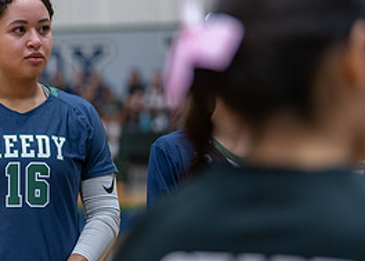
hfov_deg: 17.2
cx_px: 50
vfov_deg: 12.5
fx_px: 1193
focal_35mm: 115
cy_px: 127
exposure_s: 1/320
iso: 400
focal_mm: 50
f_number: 1.2
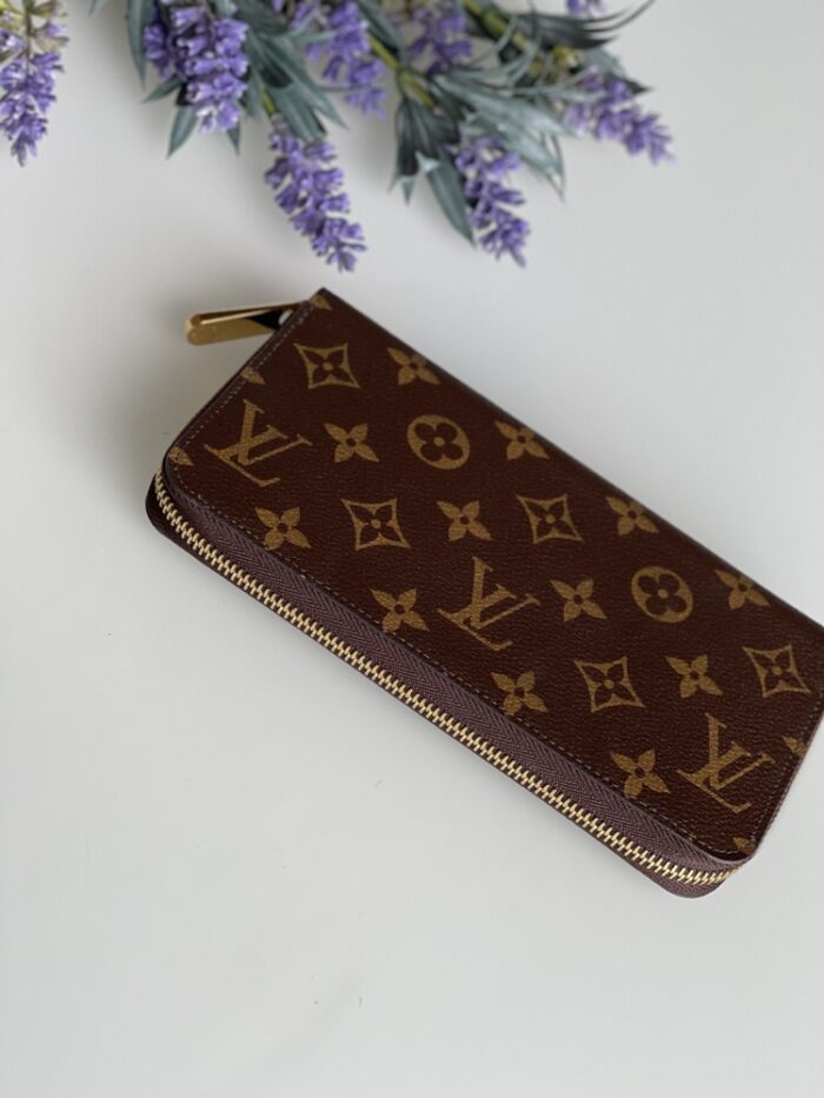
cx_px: 412
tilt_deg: -46.7
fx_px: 2031
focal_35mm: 64
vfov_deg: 30.3
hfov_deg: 22.9
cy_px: 549
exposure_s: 1/121
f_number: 2.2
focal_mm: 7.5
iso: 100
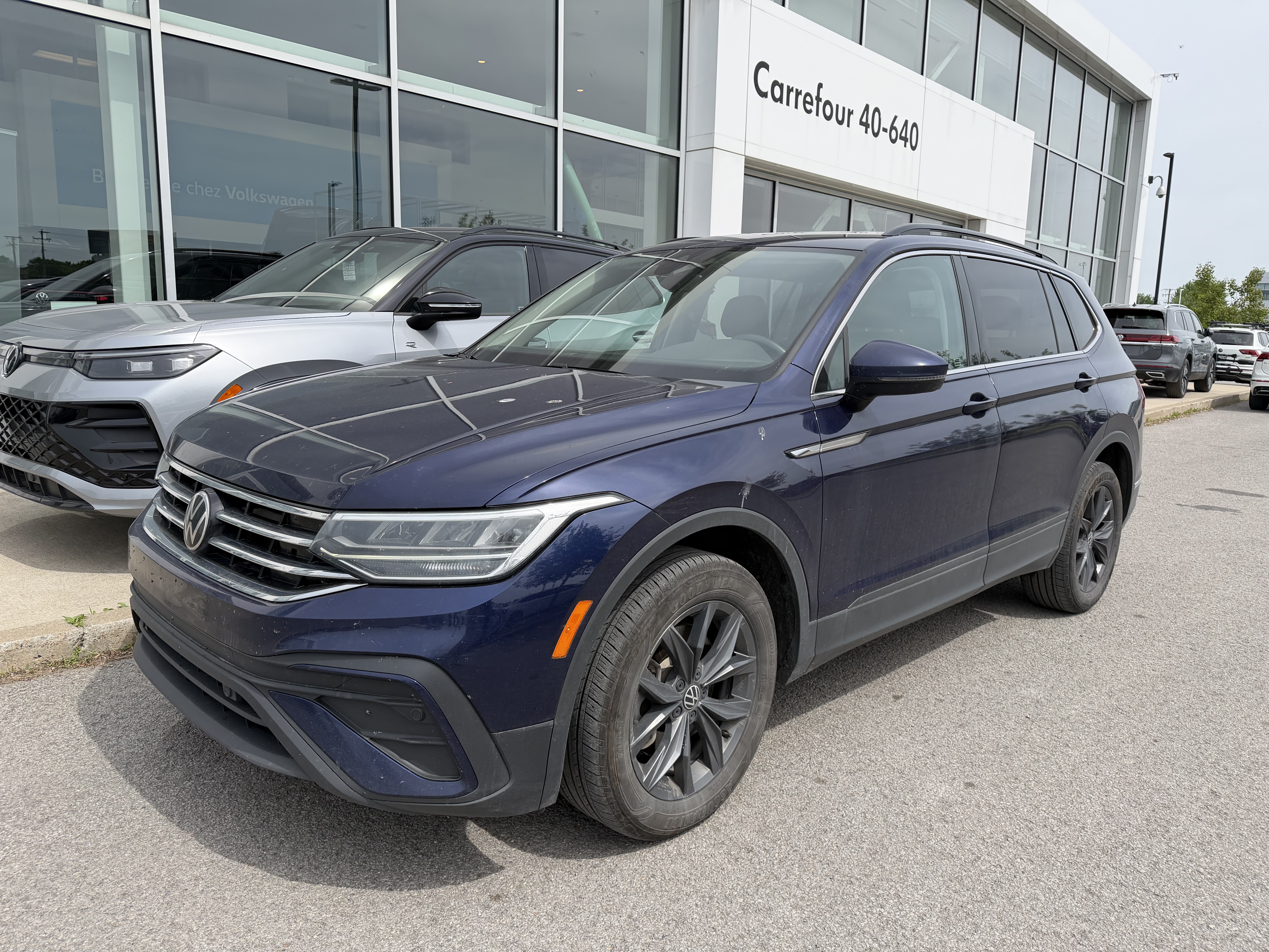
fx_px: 880
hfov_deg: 71.6
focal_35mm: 24
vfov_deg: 56.8
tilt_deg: -9.9
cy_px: 476
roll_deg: -1.2
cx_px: 634
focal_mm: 6.76
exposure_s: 1/3584
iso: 125
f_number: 1.78
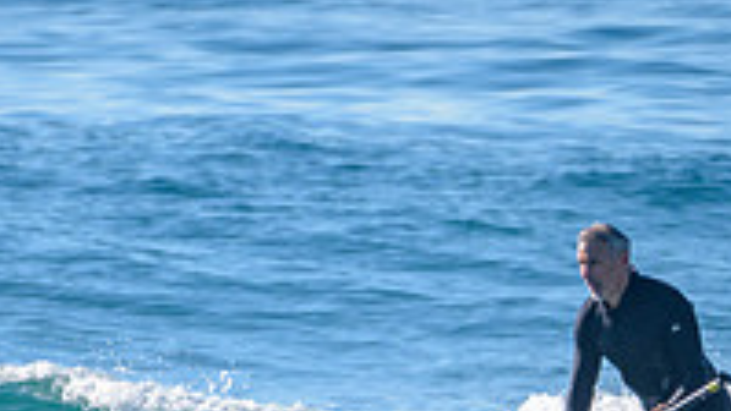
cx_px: 589
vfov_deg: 0.6
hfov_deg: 1.2
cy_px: 608
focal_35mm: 1871
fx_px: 36271
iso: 250
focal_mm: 500
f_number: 5.6
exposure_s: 1/2000
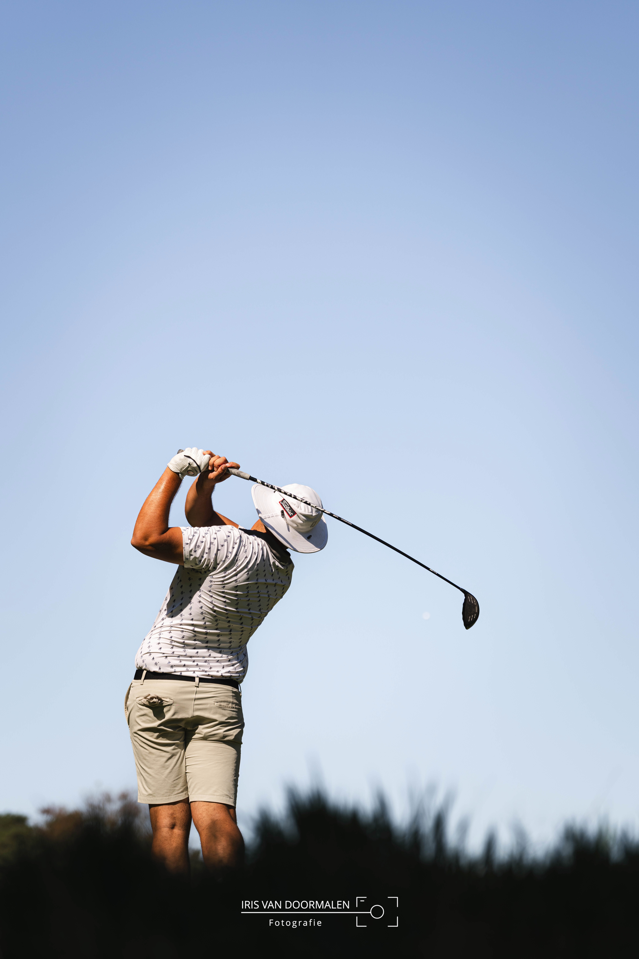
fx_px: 2929
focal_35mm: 110
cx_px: 320
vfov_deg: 18.6
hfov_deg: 12.5
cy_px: 480
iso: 100
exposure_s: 1/2500
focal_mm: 110
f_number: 3.2
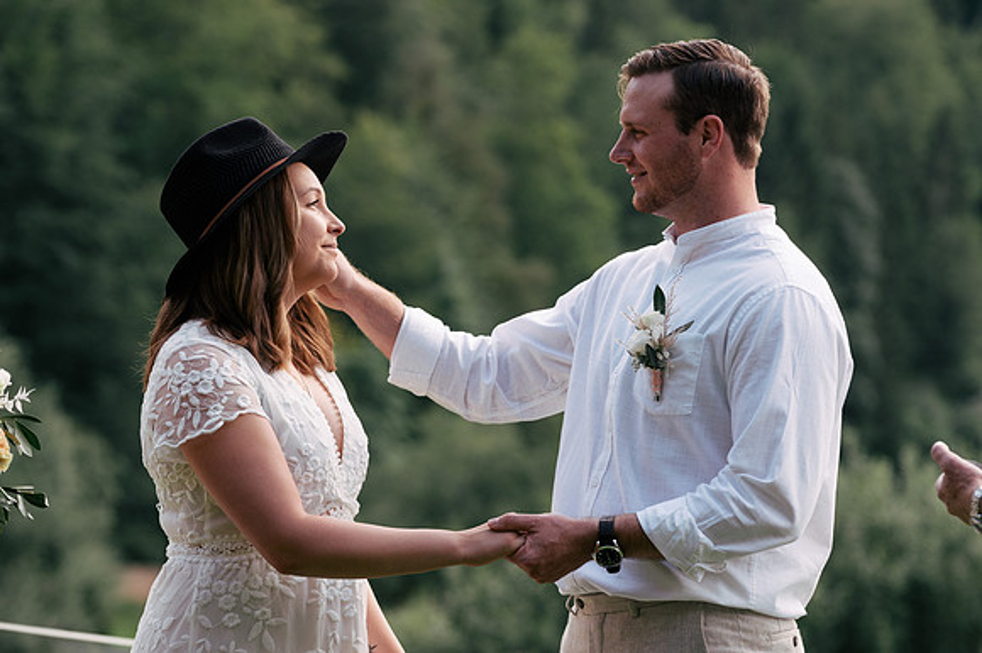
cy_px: 344
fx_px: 5817
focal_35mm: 213
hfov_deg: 9.6
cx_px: 541
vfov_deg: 6.4
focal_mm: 180
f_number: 6.3
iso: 320
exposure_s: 1/200
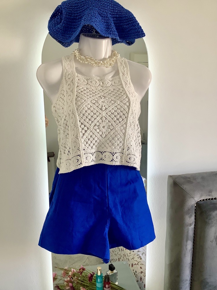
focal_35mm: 31
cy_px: 145
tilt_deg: -10.0
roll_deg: +0.2
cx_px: 108
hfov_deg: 45.4
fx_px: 259
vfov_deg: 58.4
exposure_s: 1/100
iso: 80
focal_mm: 3.3
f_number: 2.4
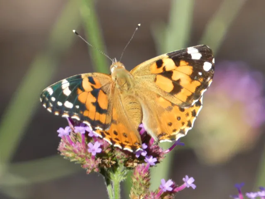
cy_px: 100
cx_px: 132
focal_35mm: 885
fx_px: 6775
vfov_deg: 1.7
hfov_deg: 2.2
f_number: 5.6
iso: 160
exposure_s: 1/125
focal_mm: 158.6
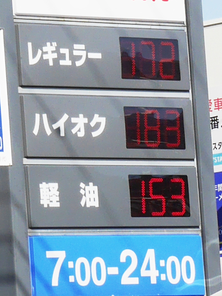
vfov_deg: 30.3
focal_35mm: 64
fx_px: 547
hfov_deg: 22.9
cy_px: 148
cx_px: 111
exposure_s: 1/400
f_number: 9
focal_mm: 32
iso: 200
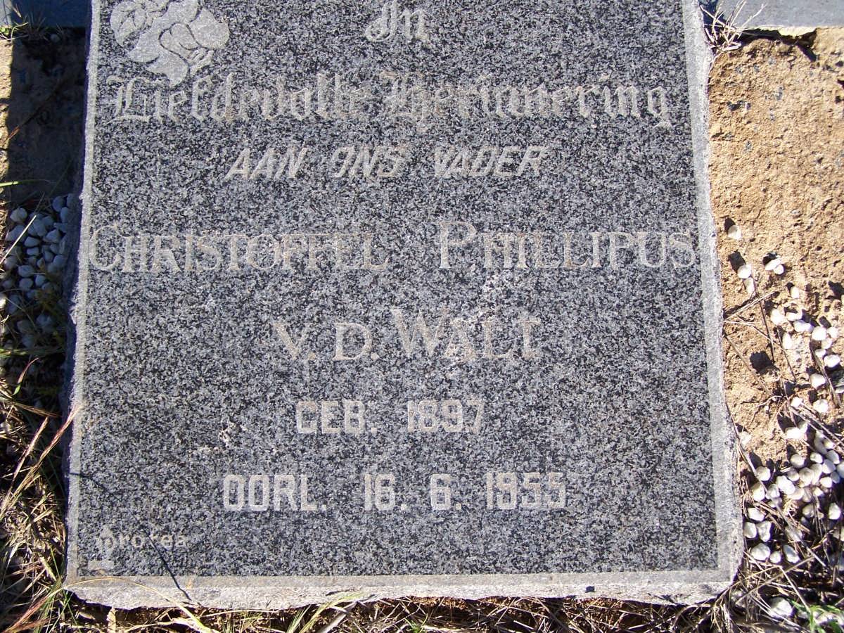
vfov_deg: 33.6
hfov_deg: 43.9
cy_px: 316
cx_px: 422
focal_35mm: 43
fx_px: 1048
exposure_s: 1/750
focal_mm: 7.1
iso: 80
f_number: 2.9
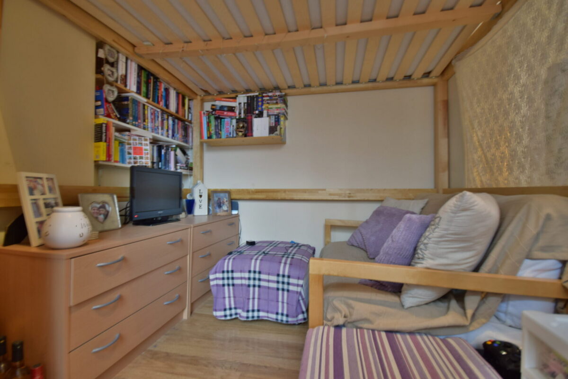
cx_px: 284
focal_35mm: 15
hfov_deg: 100.4
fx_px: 237
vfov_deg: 77.3
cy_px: 190
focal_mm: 10
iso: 500
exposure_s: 1/5
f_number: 4
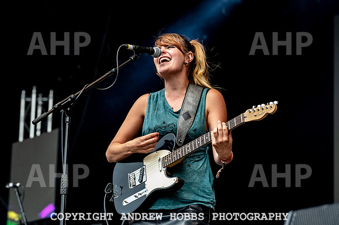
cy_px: 112
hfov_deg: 13.3
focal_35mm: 155
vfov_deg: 8.8
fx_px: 1459
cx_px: 170
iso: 900
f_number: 5.6
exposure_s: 1/800
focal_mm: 155
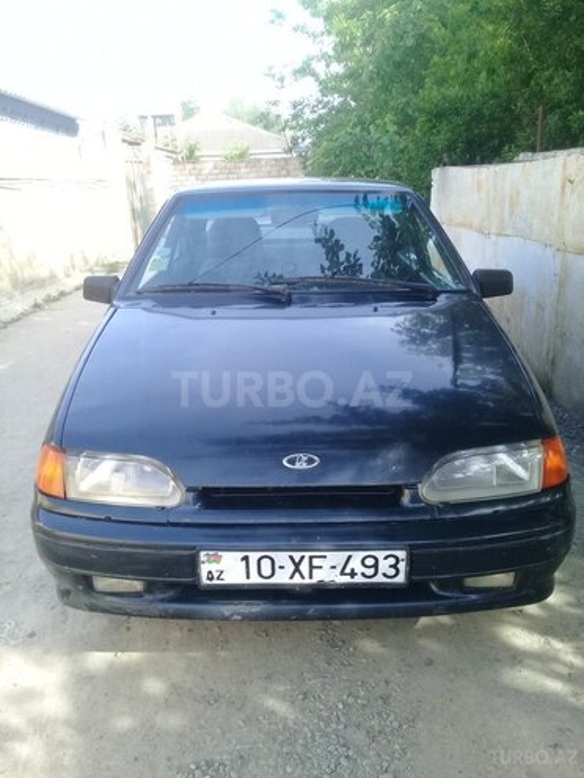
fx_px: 697
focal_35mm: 31
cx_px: 292
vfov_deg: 58.4
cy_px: 389
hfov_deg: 45.4
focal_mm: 3.3
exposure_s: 1/161
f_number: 2.2
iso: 50
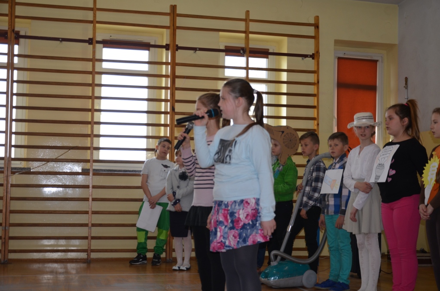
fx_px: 695
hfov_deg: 35.1
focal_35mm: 57
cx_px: 220
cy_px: 146
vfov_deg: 23.7
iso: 400
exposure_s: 1/160
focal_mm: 38
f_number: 4.5
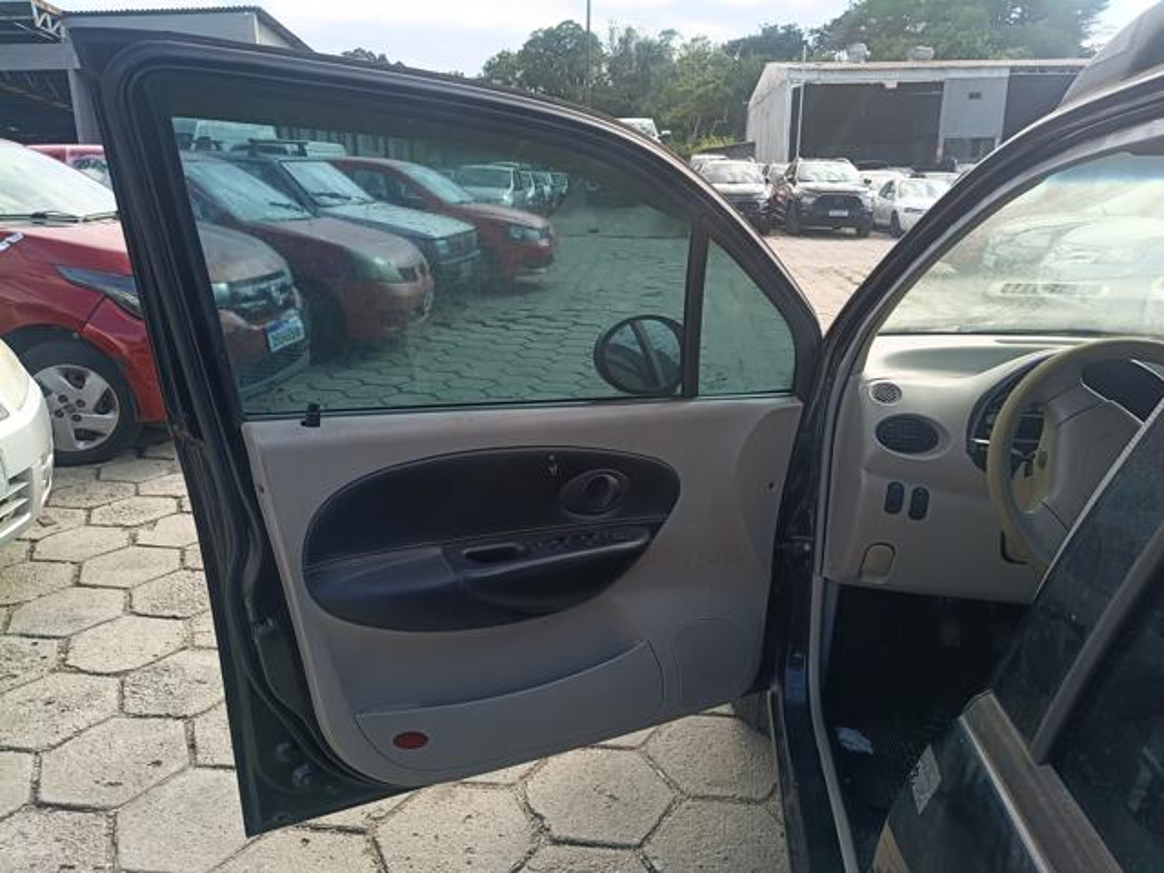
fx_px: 874
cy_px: 436
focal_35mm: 26
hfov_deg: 67.3
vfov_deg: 53.1
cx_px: 582
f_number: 1.8
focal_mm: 4.81
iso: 146
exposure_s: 1/409
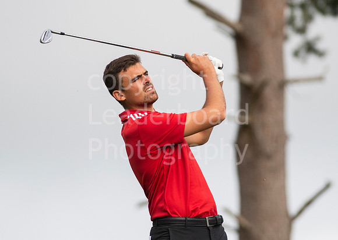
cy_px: 76
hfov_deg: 3.2
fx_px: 6135
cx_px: 183
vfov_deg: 2.2
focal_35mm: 640
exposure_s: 1/4000
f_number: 4
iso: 640
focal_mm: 300
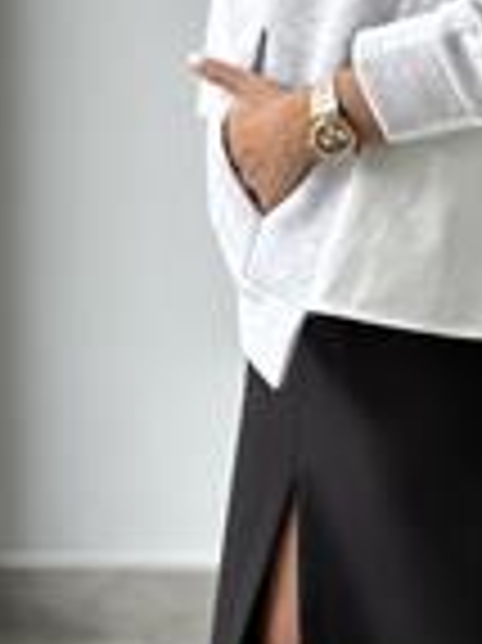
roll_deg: +0.5
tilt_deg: -6.7
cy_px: -92
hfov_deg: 6.6
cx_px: 401
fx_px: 4146
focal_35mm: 223
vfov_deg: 8.8
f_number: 2.8
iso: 160
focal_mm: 9
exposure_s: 1/121
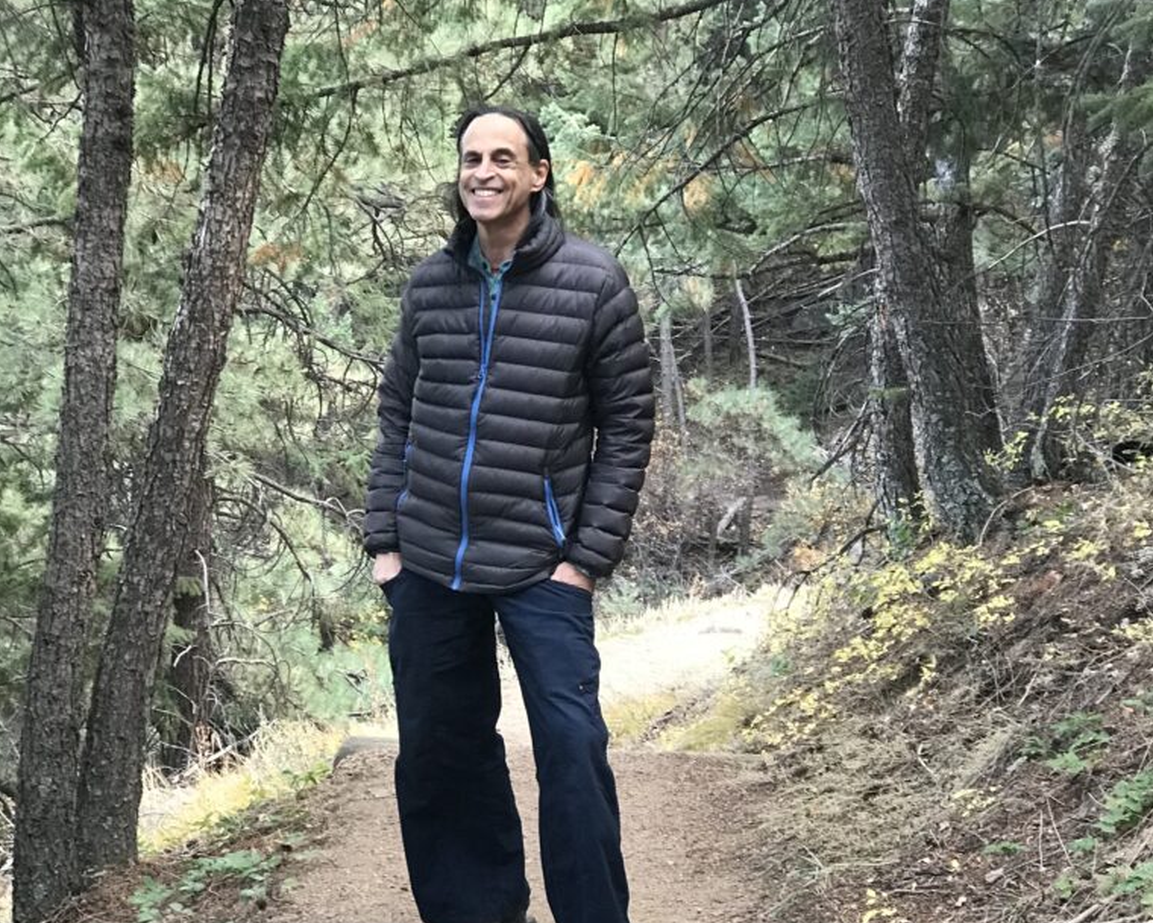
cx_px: 576
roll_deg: -3.1
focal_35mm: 75
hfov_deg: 25.4
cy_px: 524
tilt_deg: -15.4
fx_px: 2559
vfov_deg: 20.4
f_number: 2.8
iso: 100
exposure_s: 1/60
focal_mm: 6.6
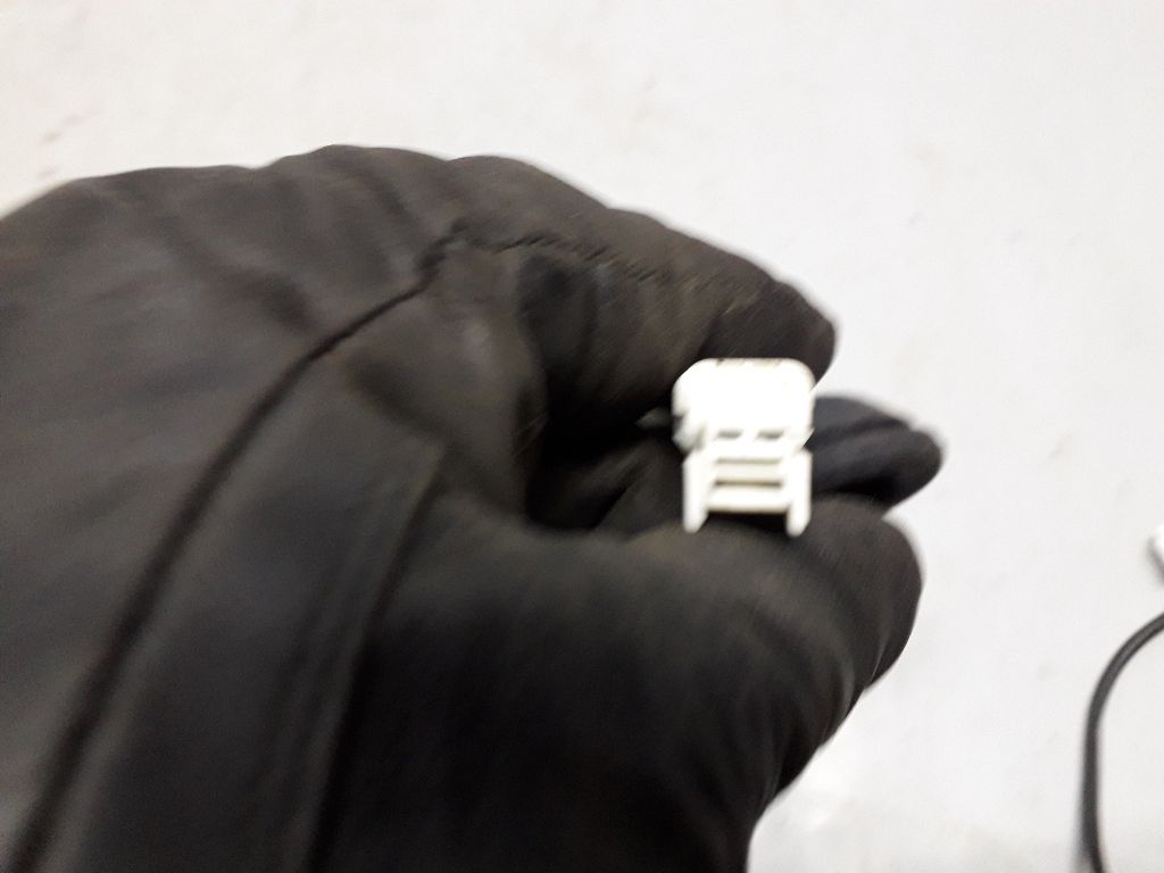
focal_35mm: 27
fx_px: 908
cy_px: 436
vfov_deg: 51.4
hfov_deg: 65.3
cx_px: 582
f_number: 1.9
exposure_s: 1/25
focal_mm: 3.6
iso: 320
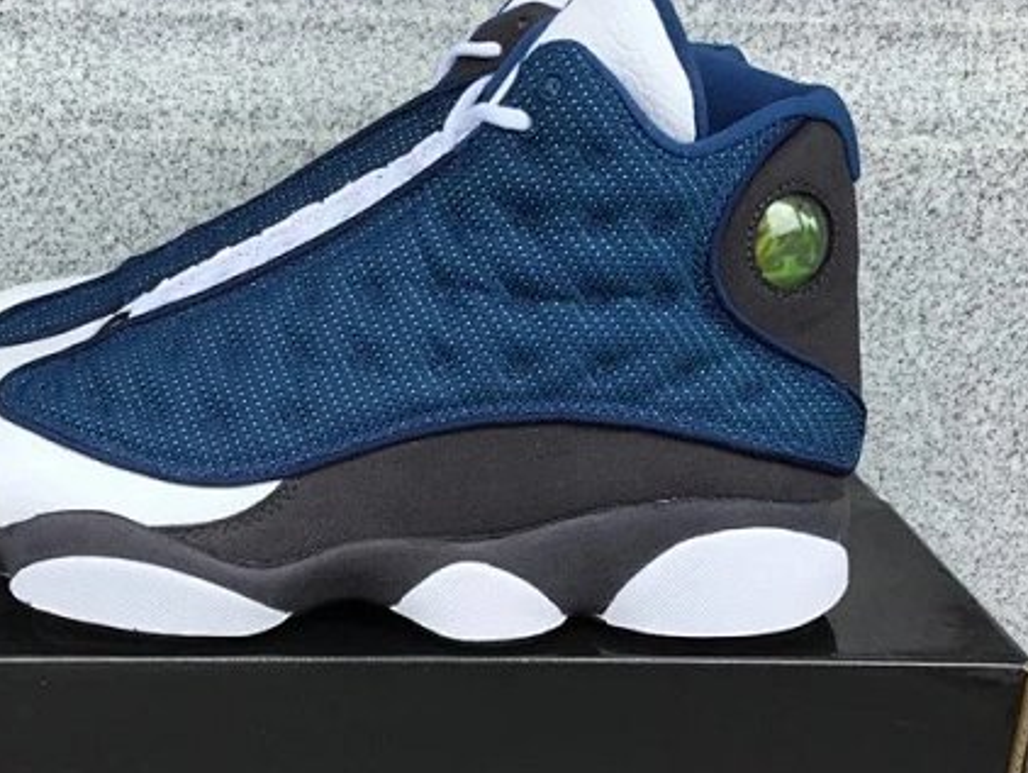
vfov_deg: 30.8
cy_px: 461
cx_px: 343
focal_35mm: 47
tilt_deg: -20.8
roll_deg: -0.4
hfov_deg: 39.9
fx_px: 1397
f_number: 2.4
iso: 25
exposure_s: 1/372
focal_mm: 3.3
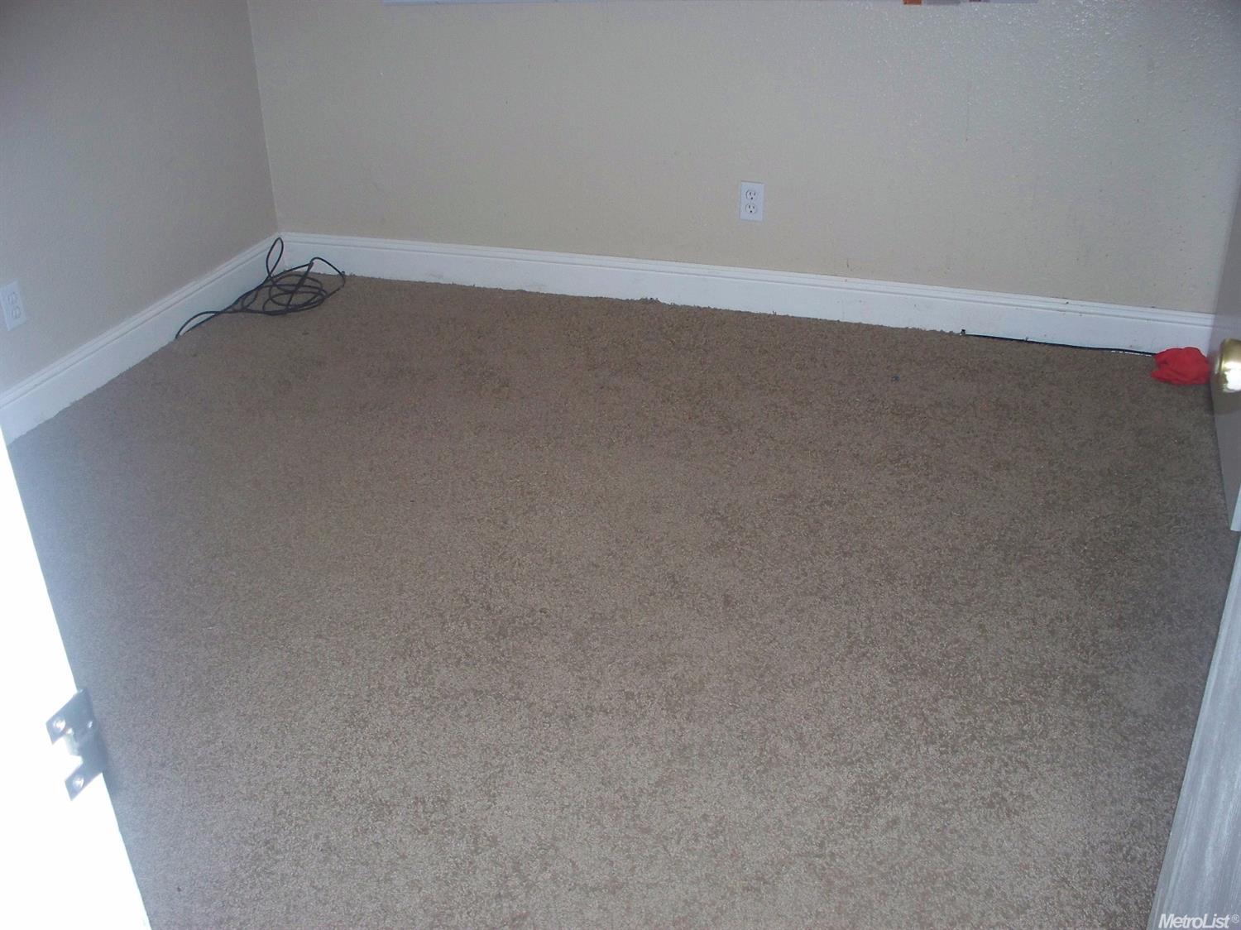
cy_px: 465
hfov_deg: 51.4
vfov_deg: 39.6
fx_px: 1290
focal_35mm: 36
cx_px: 620
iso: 200
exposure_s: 1/30
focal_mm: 7.54
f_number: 2.8
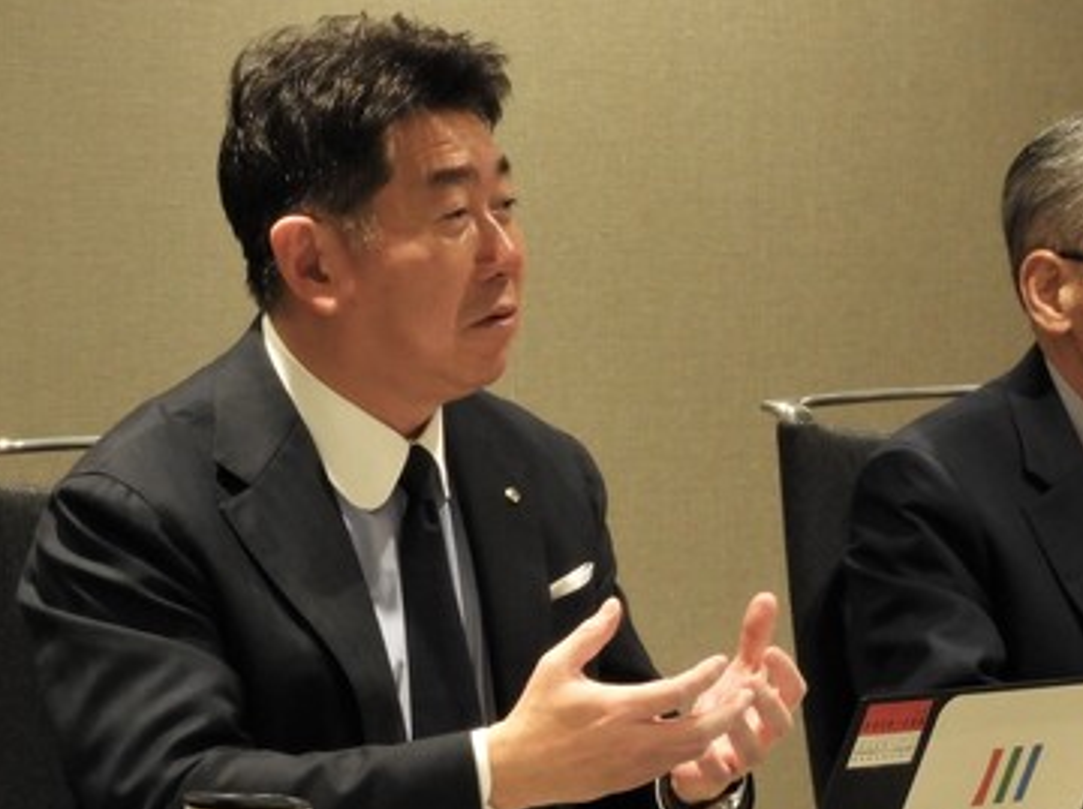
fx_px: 6624
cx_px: 653
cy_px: 293
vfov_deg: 7.0
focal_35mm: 212
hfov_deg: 9.3
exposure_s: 1/30
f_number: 5
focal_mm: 22.4
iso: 400
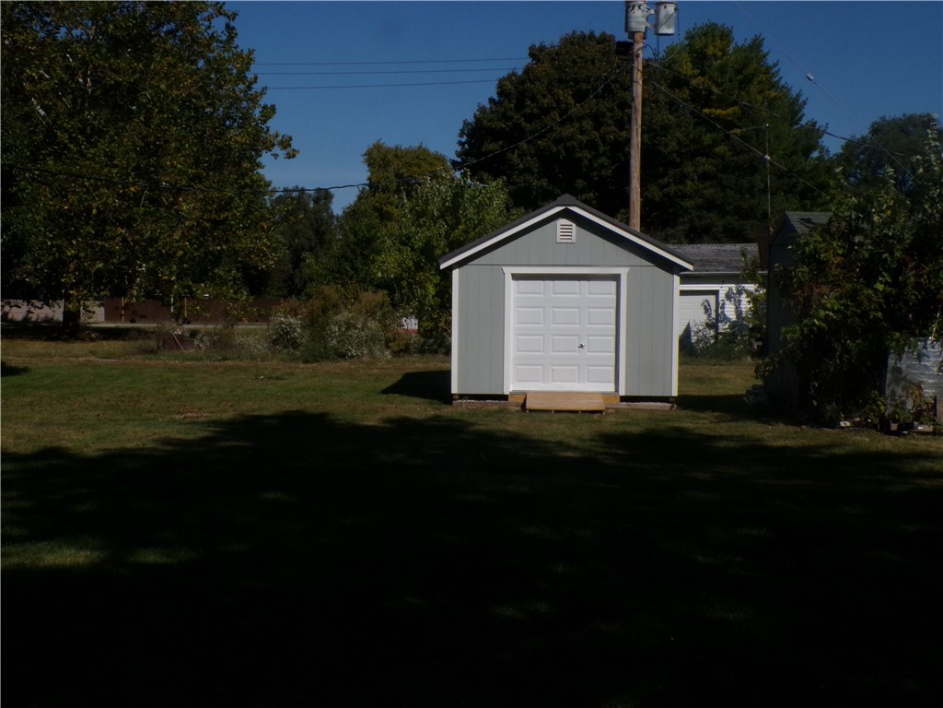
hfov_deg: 44.8
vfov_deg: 34.3
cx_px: 472
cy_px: 354
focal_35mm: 42
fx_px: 1144
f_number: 8.9
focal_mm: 7.6
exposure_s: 1/1100
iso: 200
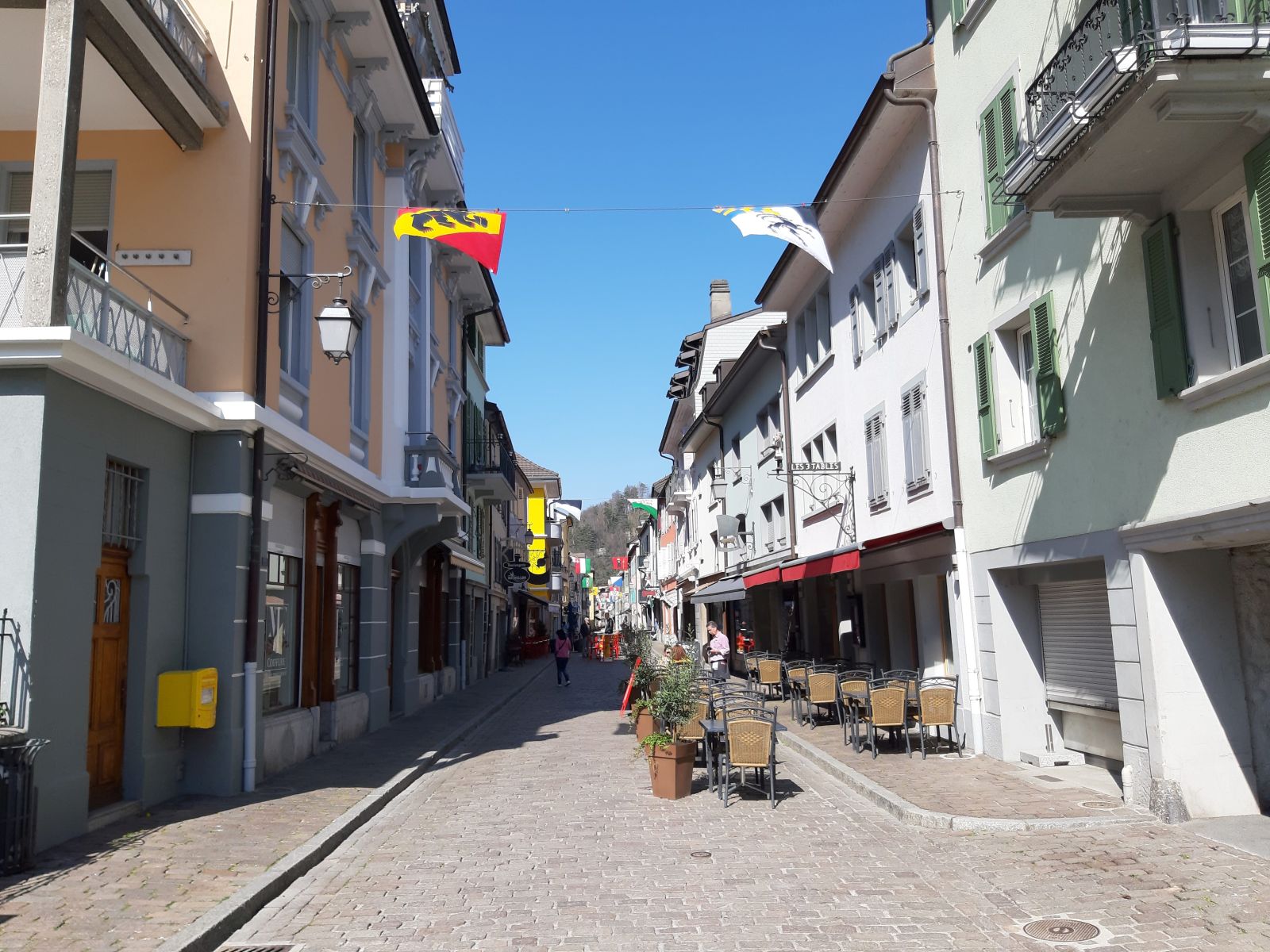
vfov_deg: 51.4
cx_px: 635
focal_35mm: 27
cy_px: 476
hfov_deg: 65.3
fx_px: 991
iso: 40
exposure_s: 1/1176
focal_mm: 3.93
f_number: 1.7
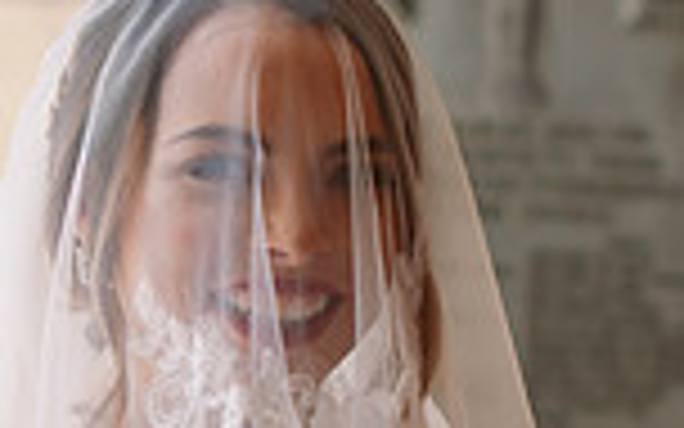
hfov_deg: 10.2
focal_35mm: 204
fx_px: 3803
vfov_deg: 6.4
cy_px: 362
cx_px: 91
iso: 100
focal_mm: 50
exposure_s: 1/125
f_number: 2.2
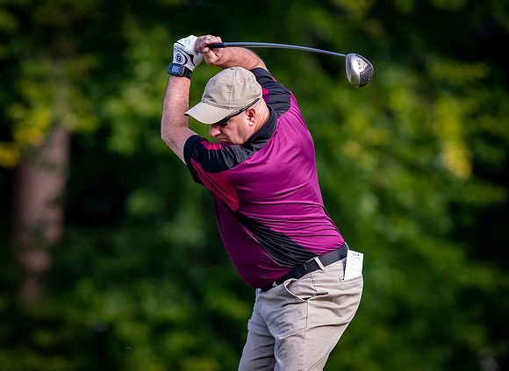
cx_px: 219
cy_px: 203
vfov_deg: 2.1
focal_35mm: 682
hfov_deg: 2.9
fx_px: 9930
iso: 560
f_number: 2.8
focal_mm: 300
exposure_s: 1/1600
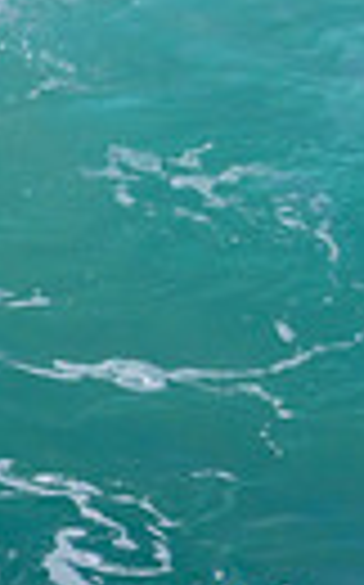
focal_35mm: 4537
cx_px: 1119
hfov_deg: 0.3
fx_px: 72172
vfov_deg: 0.5
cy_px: 214
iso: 1000
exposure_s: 1/2000
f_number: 11
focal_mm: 1000
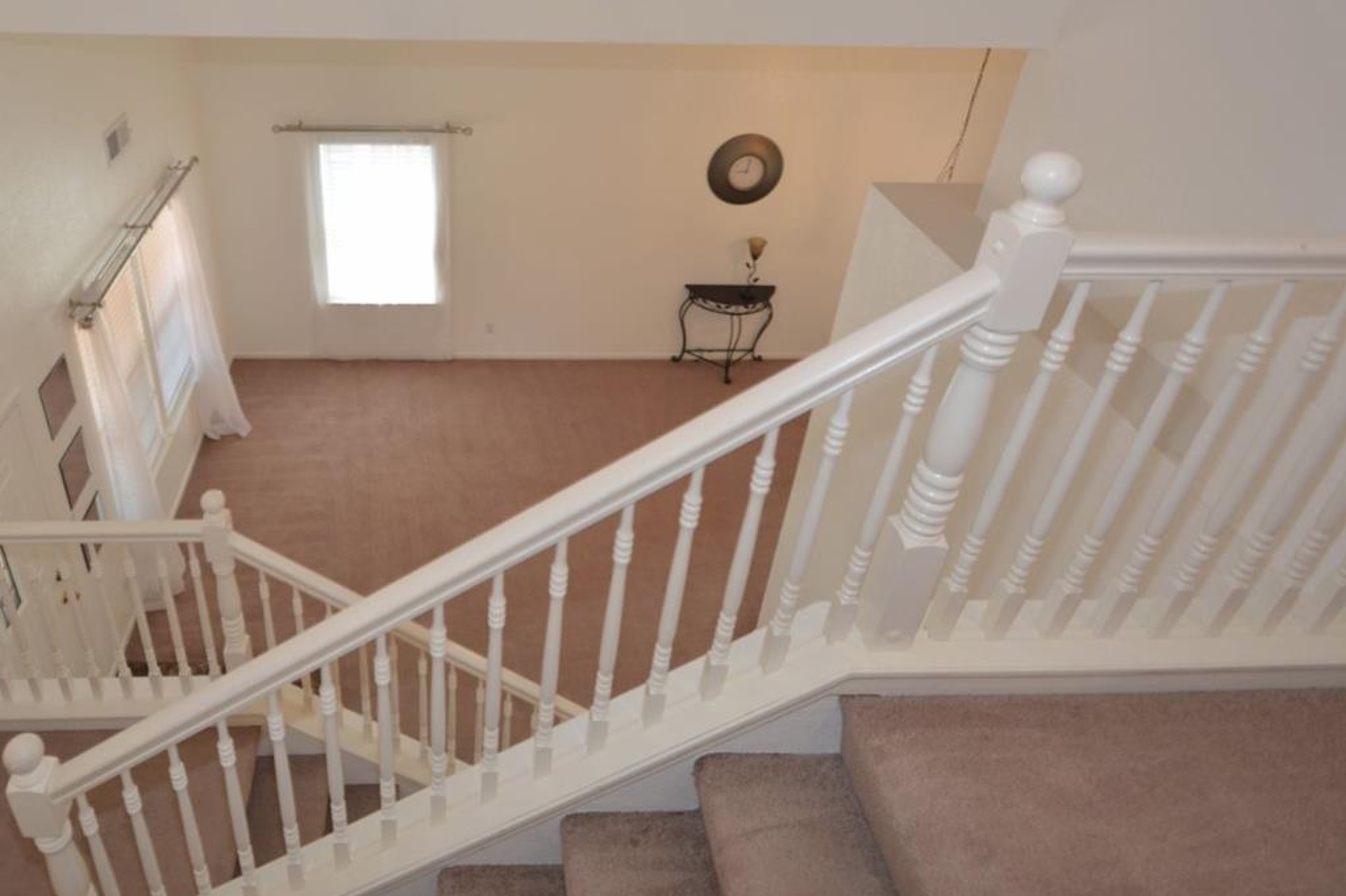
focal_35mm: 22
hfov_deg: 76.6
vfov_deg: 55.5
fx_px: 822
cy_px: 274
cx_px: 471
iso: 220
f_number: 4
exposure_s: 1/60
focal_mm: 10
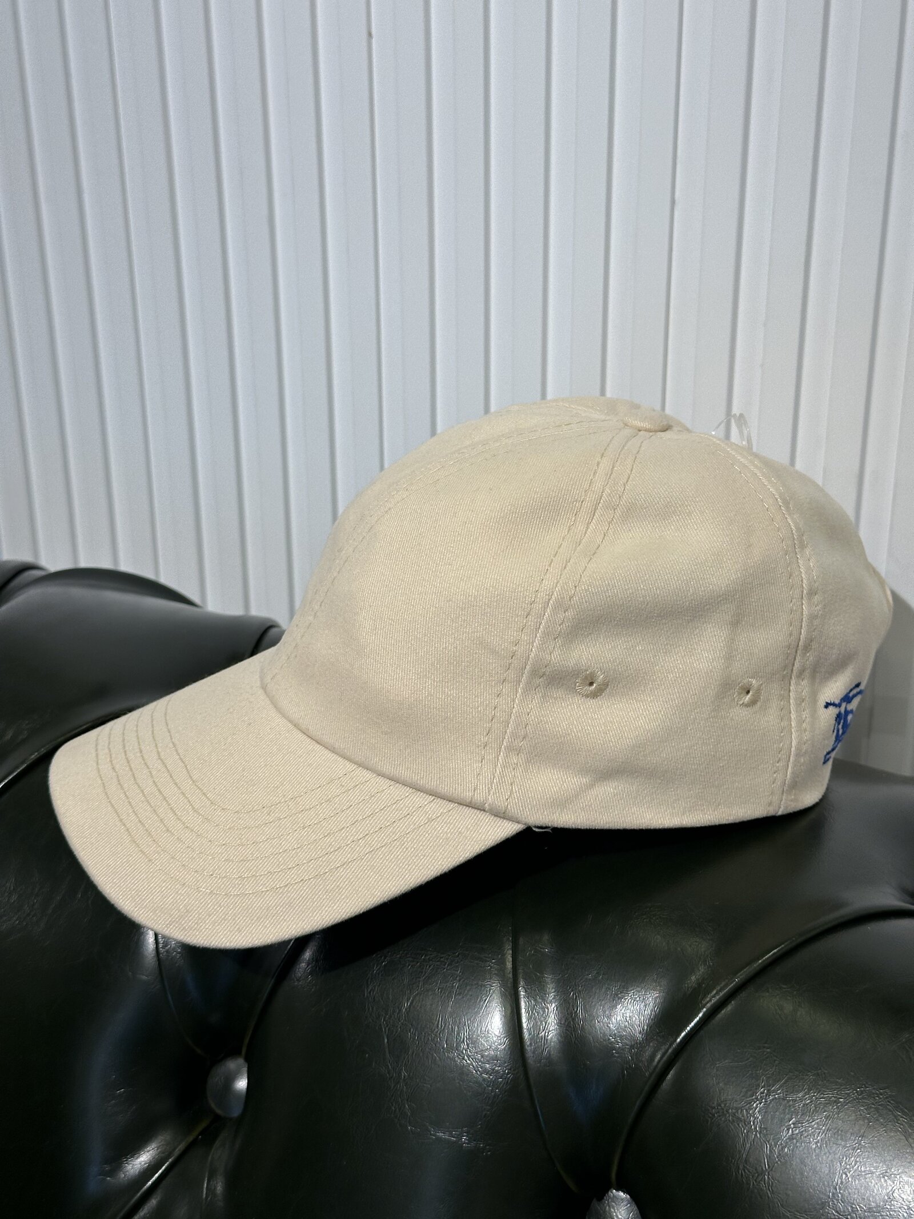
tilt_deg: -23.1
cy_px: 610
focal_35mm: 48
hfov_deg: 30.3
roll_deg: +0.2
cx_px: 457
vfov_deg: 39.7
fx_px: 1690
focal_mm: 6.86
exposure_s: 1/161
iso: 64
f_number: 1.78
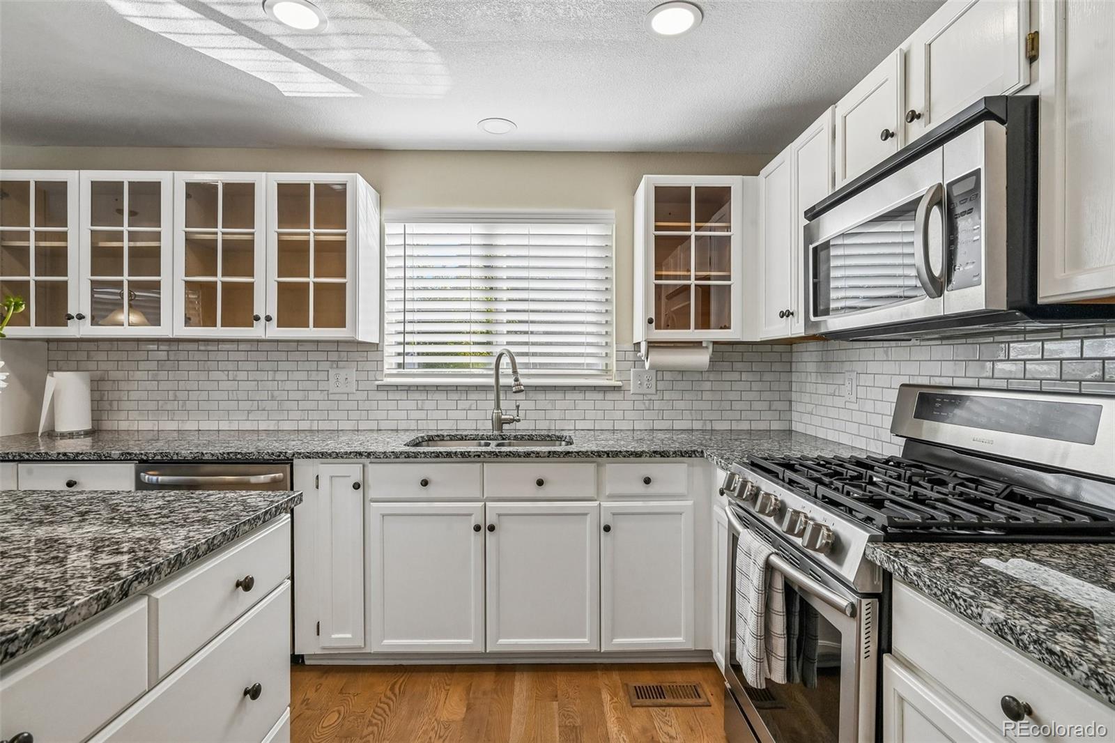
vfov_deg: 70.4
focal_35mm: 17
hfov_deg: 93.3
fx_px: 526
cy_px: 372
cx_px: 558
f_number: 10
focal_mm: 17
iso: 400
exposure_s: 1/125
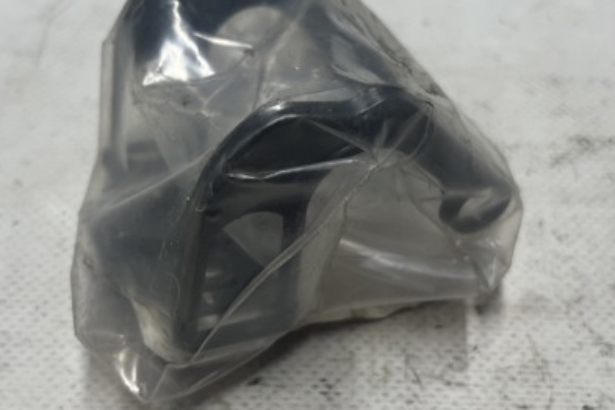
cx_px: 283
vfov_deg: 30.5
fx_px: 752
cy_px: 170
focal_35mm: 44
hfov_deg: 44.5
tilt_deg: -58.0
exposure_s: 1/100
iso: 64
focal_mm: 5.7
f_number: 1.5
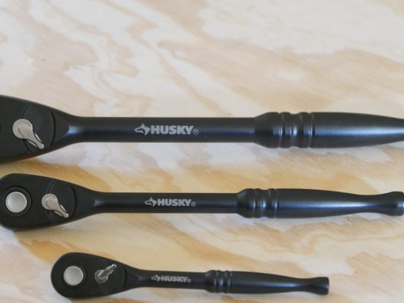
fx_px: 1143
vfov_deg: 15.1
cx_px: 199
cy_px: 173
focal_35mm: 98
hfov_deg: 20.0
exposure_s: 1/20
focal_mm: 37
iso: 3200
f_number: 4.6
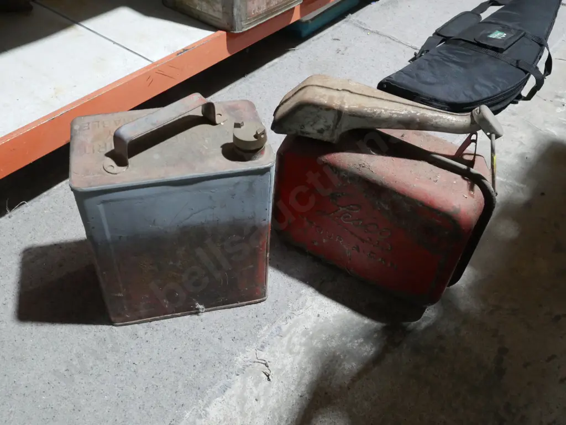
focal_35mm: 34
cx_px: 283
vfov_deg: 41.8
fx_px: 556
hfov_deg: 54.0
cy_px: 212
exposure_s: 1/60
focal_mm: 17
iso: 3200
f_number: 7.1
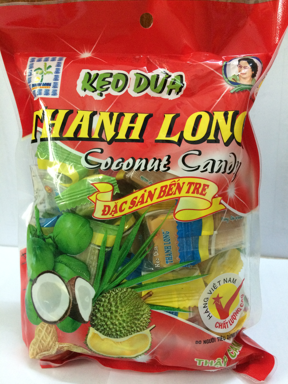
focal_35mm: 29
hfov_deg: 48.2
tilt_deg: -18.3
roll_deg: +2.5
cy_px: 192
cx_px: 144
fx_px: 322
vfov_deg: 61.7
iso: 320
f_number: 2.2
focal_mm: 4.15
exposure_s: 1/33
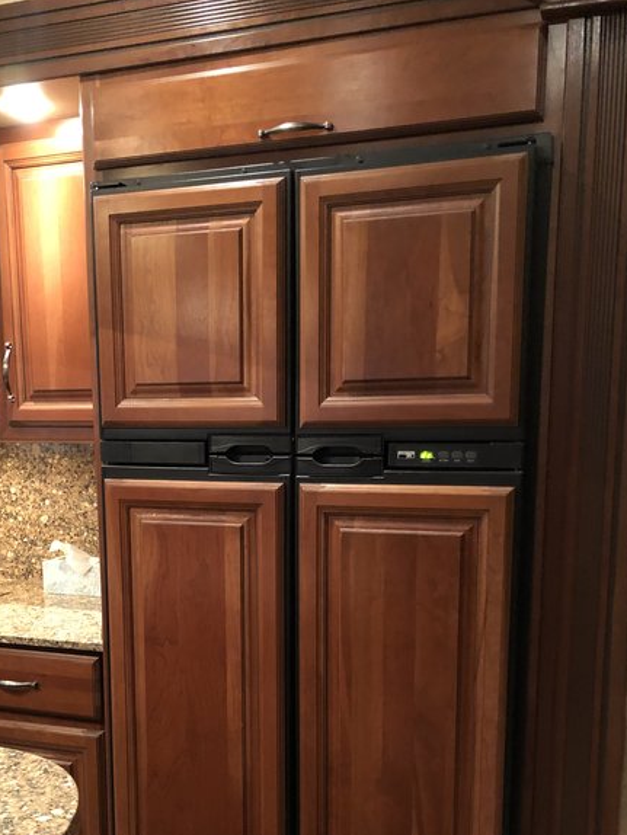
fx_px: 941
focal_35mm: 39
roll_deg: +2.2
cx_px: 212
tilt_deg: -9.4
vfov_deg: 46.8
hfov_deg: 36.5
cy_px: 578
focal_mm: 3.99
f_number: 1.8
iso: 100
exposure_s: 1/4
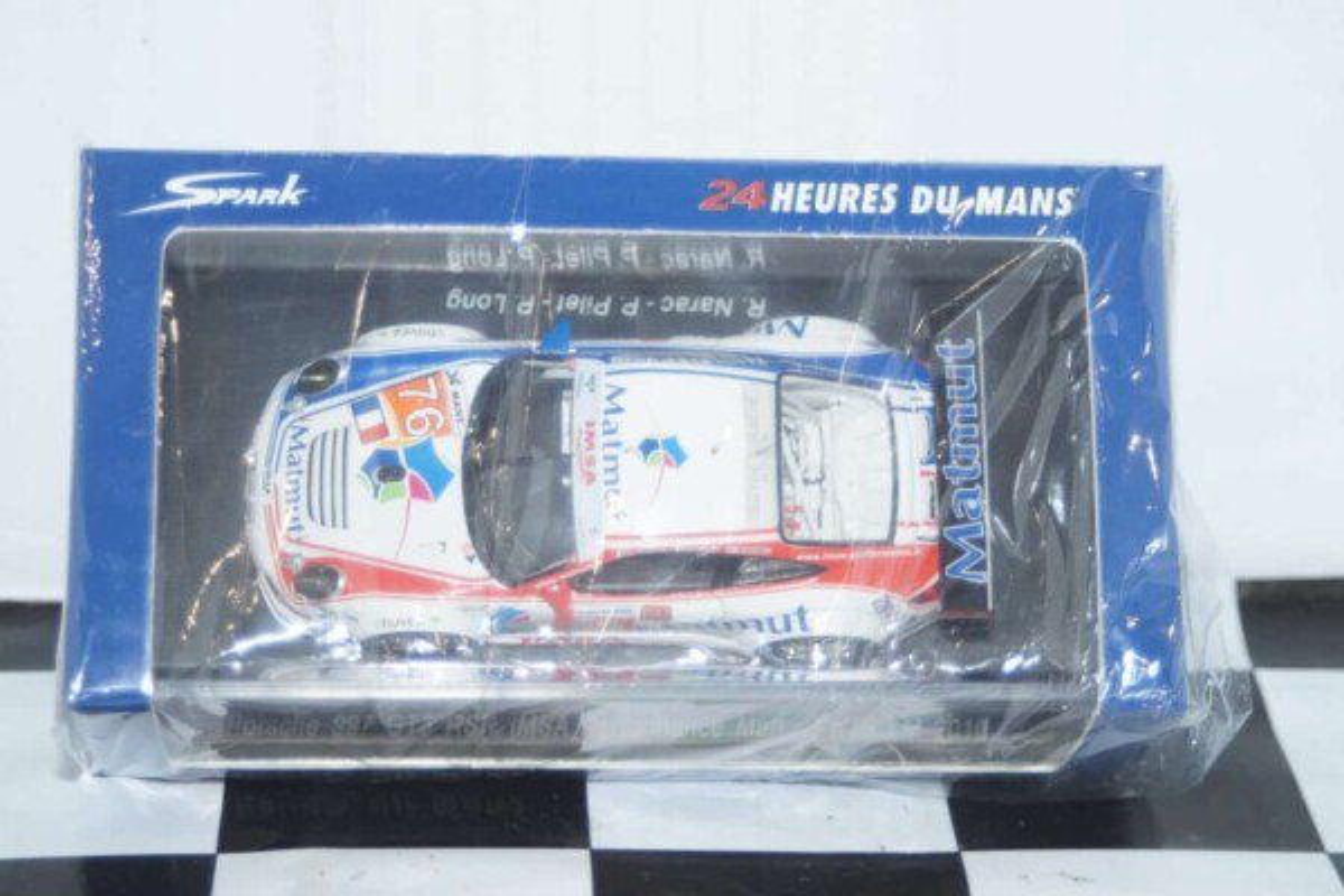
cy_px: 448
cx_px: 672
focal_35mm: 90
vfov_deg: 15.2
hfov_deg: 22.6
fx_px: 3360
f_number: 5.6
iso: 640
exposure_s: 1/125
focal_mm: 60
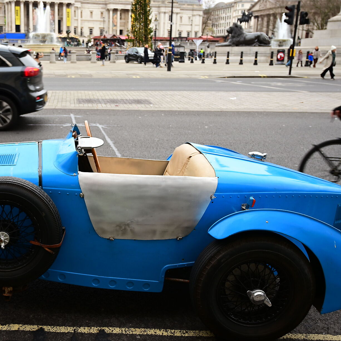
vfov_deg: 41.8
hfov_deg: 40.1
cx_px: 67
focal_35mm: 40
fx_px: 446
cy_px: 151
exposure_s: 1/125
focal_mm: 24
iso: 250
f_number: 4
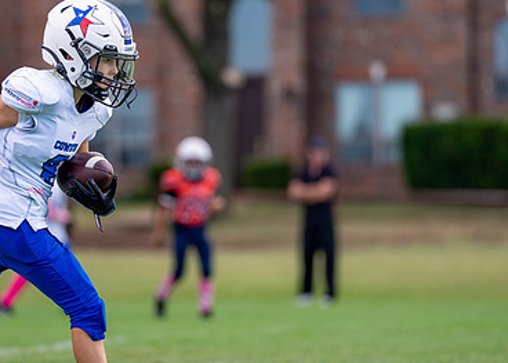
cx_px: 170
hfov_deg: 5.5
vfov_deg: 3.9
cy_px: 176
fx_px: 5296
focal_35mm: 367
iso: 500
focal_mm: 200
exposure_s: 1/3200
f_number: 2.8
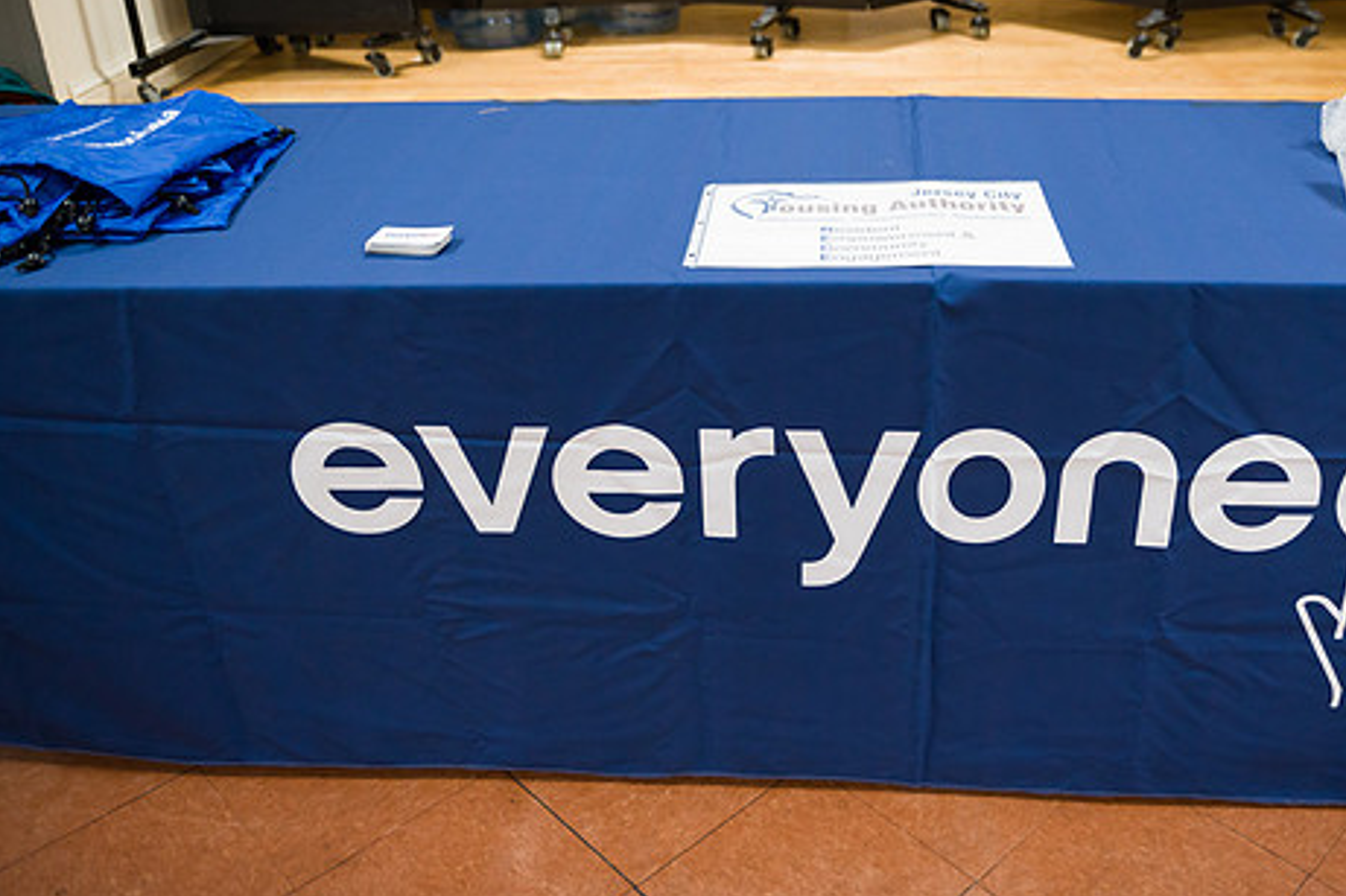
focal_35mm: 34
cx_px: 844
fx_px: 1271
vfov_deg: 38.6
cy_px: 339
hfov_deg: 55.2
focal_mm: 27
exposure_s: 1/200
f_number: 3.2
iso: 1600
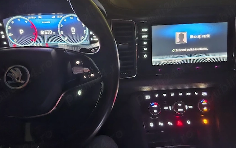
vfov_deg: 44.5
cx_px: 112
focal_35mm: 28
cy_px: 83
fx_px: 180
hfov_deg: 66.4
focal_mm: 5.54
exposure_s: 1/4
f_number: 1.8
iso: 2000
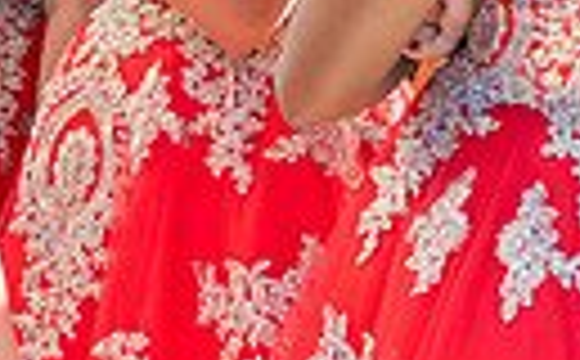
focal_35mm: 253
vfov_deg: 5.1
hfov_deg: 8.3
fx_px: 3990
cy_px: -286
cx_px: 175
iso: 400
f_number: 5
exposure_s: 1/200
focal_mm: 55
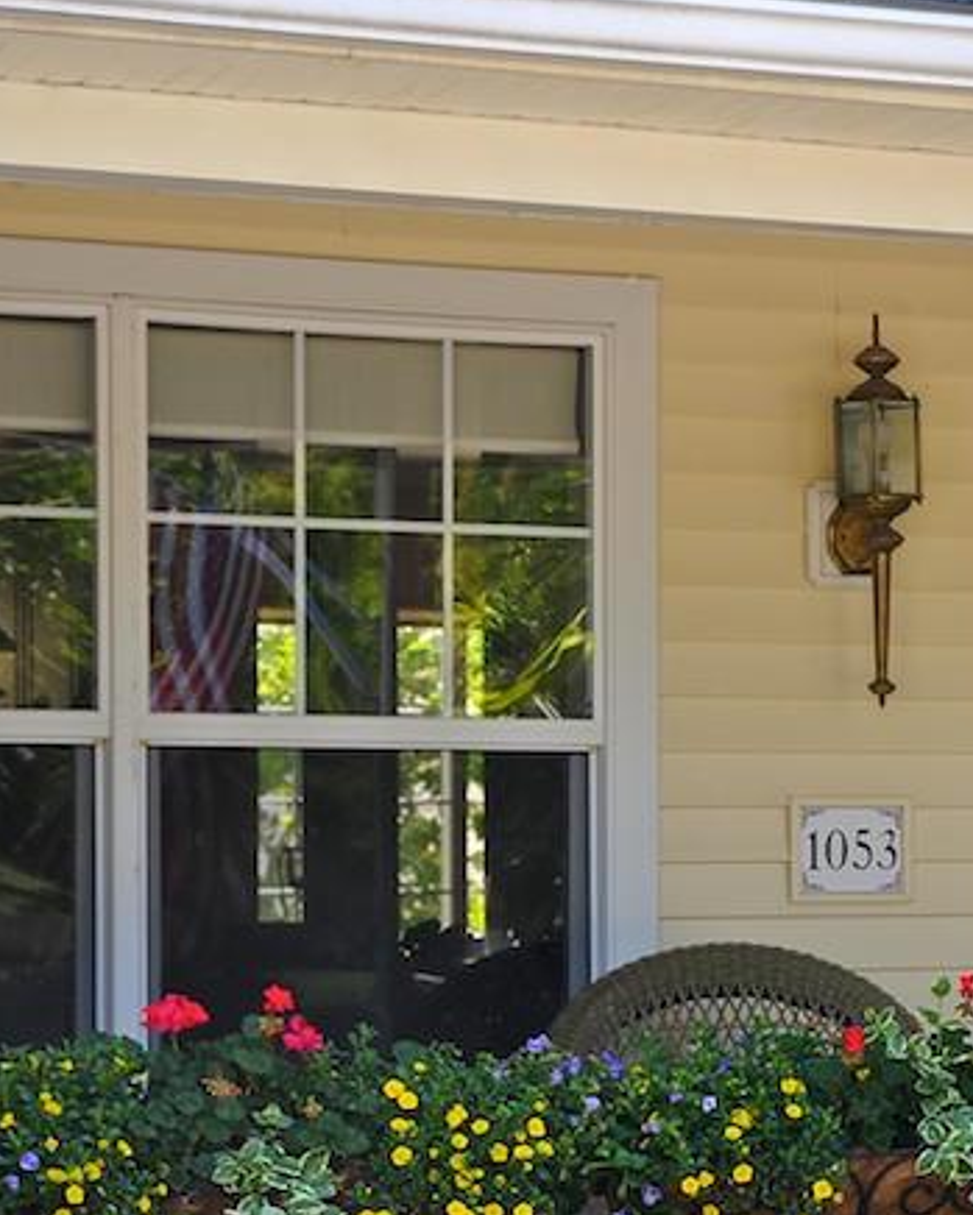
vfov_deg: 14.5
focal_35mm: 132
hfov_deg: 11.5
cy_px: 883
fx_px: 4750
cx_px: 1043
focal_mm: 40
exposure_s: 1/125
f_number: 5.6
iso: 200
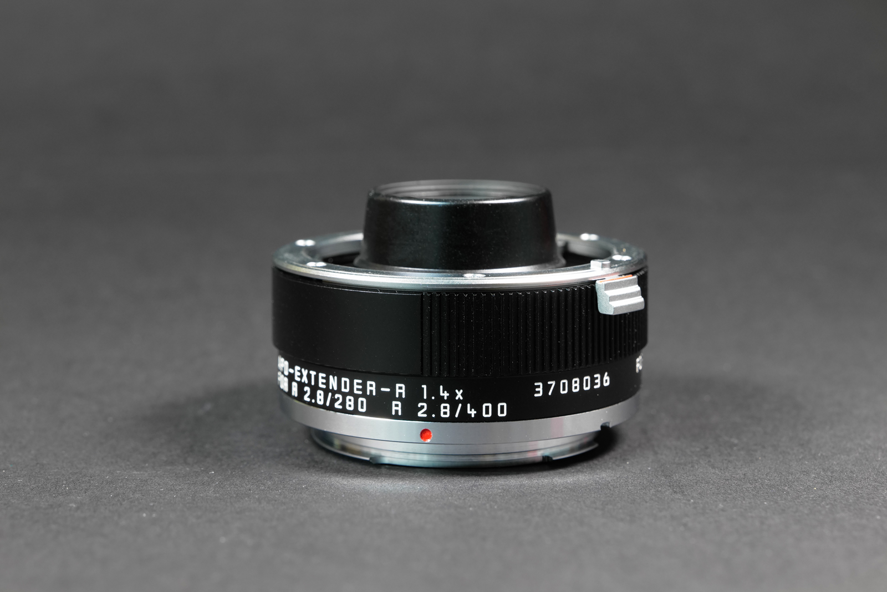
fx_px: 2021
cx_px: 444
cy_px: 296
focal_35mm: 82
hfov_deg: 24.8
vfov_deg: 16.7
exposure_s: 1/1.67
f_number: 13
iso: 800
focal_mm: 82
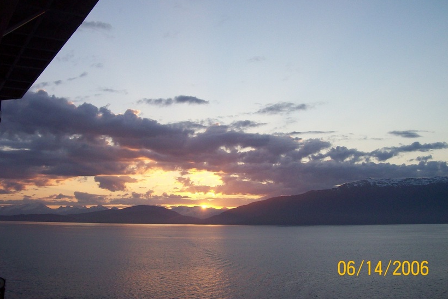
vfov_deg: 34.2
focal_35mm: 39
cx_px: 219
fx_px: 485
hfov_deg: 49.5
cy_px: 136
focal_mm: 6
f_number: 2.7
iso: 80
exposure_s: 1/506
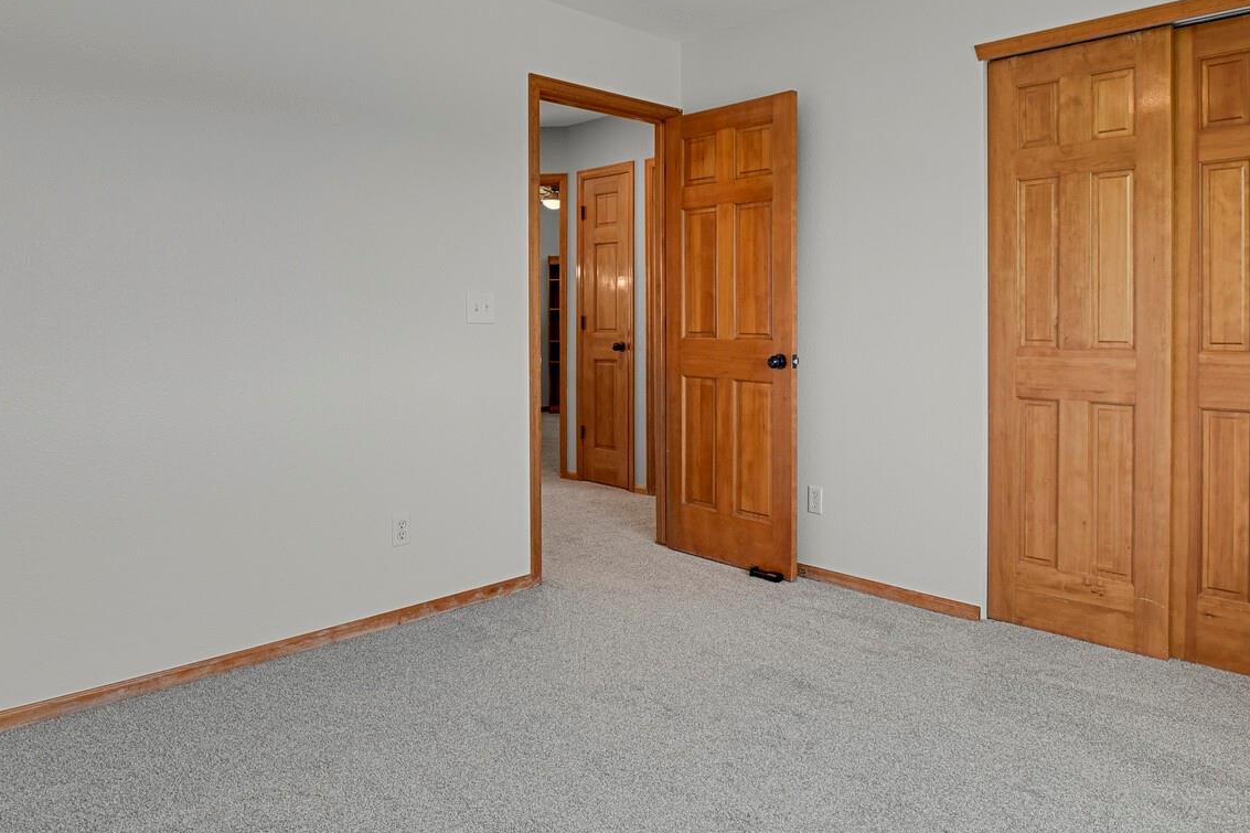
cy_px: 331
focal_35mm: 24
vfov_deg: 52.7
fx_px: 833
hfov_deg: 73.5
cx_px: 692
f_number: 8
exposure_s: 1/20
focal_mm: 17
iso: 7200
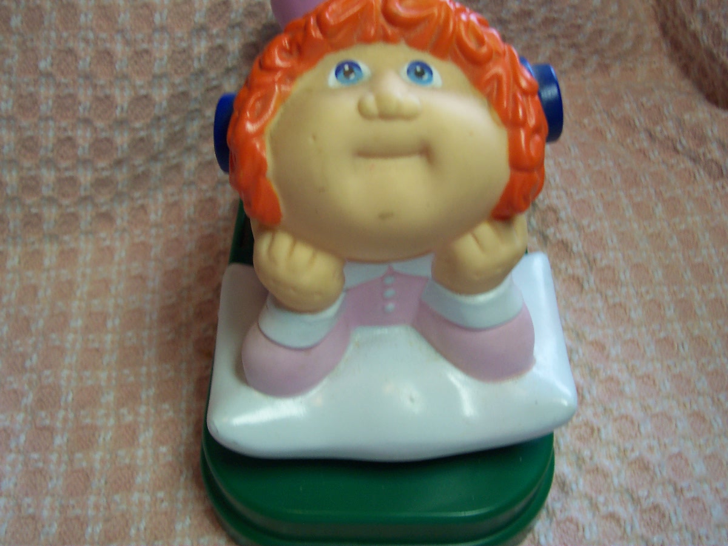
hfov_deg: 50.1
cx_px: 364
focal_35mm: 37
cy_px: 273
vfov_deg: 38.7
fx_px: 778
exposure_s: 1/90
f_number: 2.8
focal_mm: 5.6
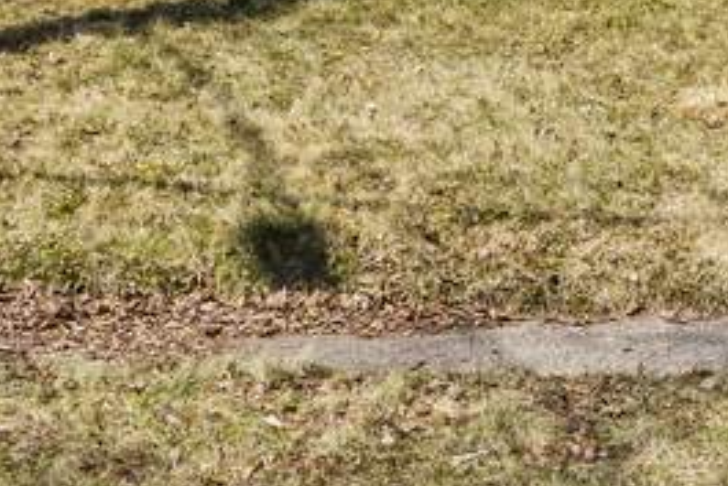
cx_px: 654
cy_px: -292
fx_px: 2833
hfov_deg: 14.5
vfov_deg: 9.5
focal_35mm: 140
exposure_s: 1/60
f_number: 9
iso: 200
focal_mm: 29
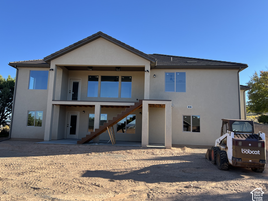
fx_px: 209
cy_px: 100
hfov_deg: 65.3
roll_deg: -1.9
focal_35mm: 27
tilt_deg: +7.9
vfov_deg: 51.4
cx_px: 129
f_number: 1.5
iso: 50
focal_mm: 5.7
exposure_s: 1/1488
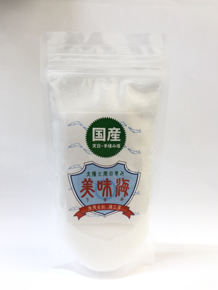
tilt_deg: -6.6
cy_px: 145
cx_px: 109
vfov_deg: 63.4
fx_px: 235
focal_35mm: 28
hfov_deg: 49.8
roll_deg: -1.6
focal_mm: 3.99
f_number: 1.8
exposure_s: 1/120
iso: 80
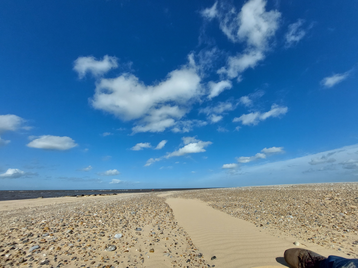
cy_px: 134
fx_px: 134
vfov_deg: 89.9
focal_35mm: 13
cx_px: 179
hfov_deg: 106.2
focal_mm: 1.74
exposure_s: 1/3030
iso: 50
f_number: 2.2
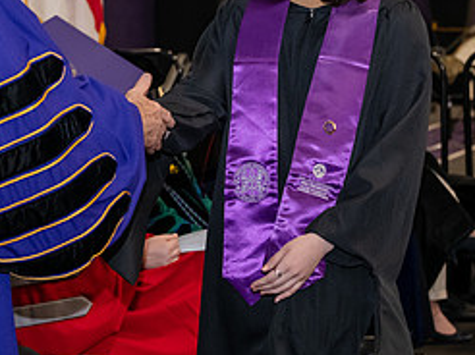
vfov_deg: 9.3
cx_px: 124
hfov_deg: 12.4
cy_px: 11
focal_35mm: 159
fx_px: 2180
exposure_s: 1/200
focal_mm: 70
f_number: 5.6
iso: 2500
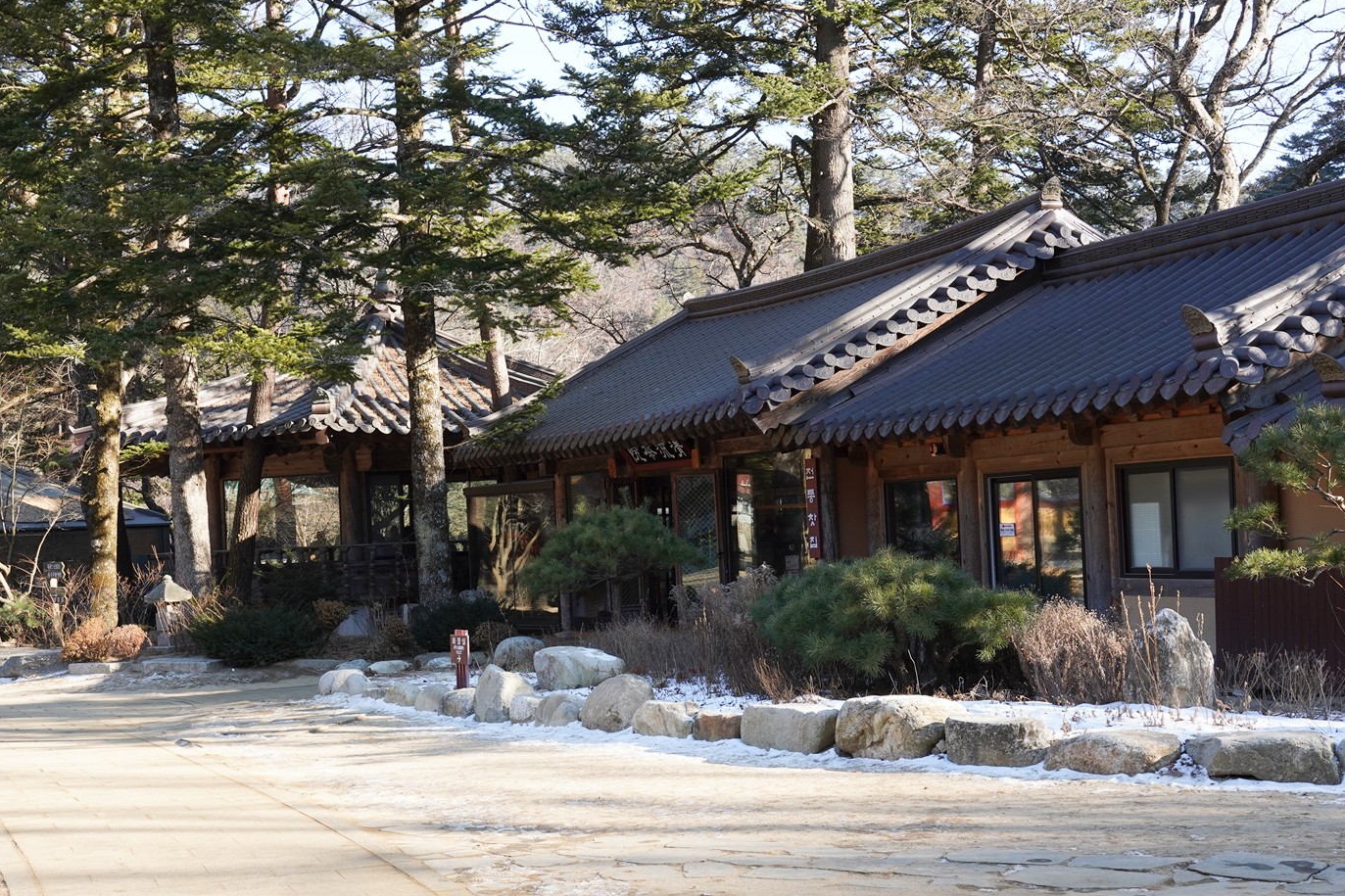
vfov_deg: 26.5
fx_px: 1905
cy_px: 500
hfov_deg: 38.8
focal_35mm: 51
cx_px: 598
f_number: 10
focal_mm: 35
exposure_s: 1/100
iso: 400
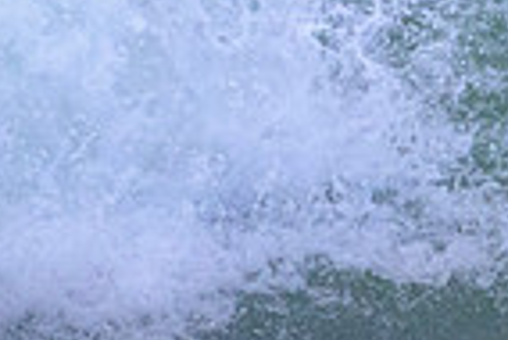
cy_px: -134
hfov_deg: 0.6
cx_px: 780
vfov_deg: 0.4
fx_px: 46147
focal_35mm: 3267
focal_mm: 800
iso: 5600
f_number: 11
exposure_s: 1/2000
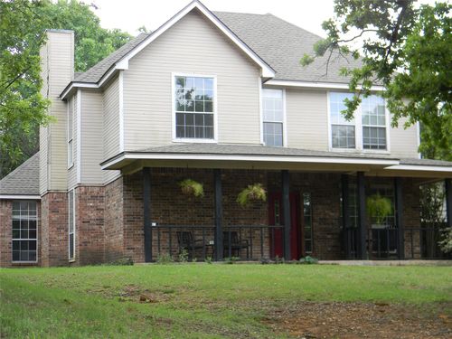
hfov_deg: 29.0
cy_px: 170
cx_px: 226
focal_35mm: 67
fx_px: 875
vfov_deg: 21.9
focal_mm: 12.2
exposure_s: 1/105
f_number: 4.3
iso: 80
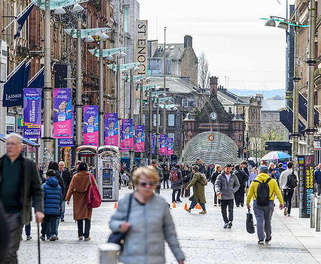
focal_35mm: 288
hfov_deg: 6.6
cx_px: 104
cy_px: 163
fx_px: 2769
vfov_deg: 5.5
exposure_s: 1/500
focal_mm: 200
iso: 500
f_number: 5.6
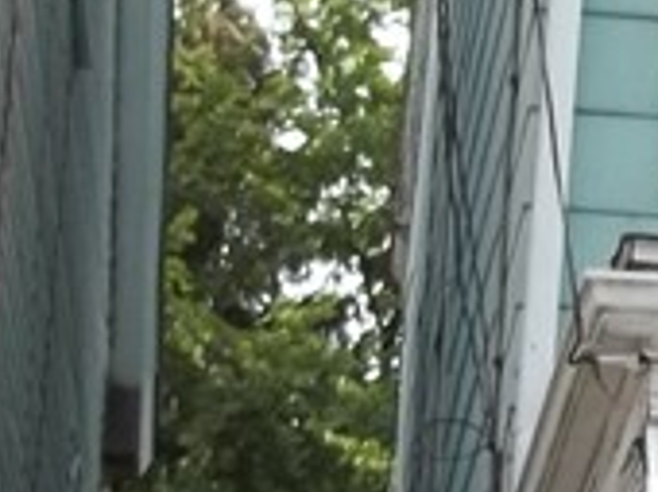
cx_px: 1548
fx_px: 3777
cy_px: 597
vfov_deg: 7.4
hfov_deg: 9.0
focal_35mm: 199
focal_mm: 5.9
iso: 64
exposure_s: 1/320
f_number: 3.3
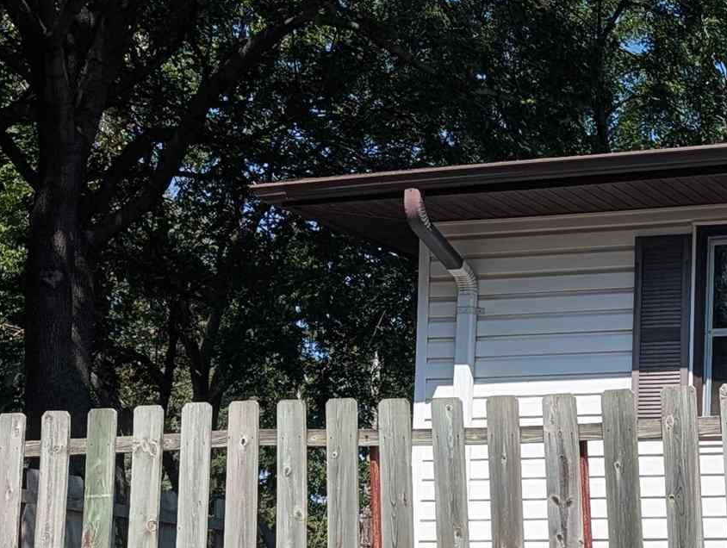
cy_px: 563
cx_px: 944
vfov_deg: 16.6
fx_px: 1830
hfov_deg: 20.5
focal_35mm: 87
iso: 19
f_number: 1.68
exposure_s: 1/876
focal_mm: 6.9
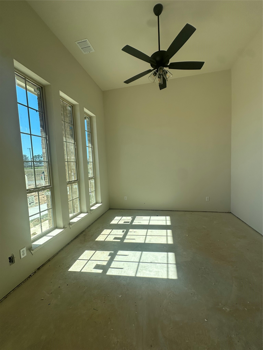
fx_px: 142
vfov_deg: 102.1
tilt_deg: -5.3
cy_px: 175
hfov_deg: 85.7
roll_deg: +0.4
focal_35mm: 14
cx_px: 132
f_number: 2.2
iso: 40
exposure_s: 1/707
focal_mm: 2.22
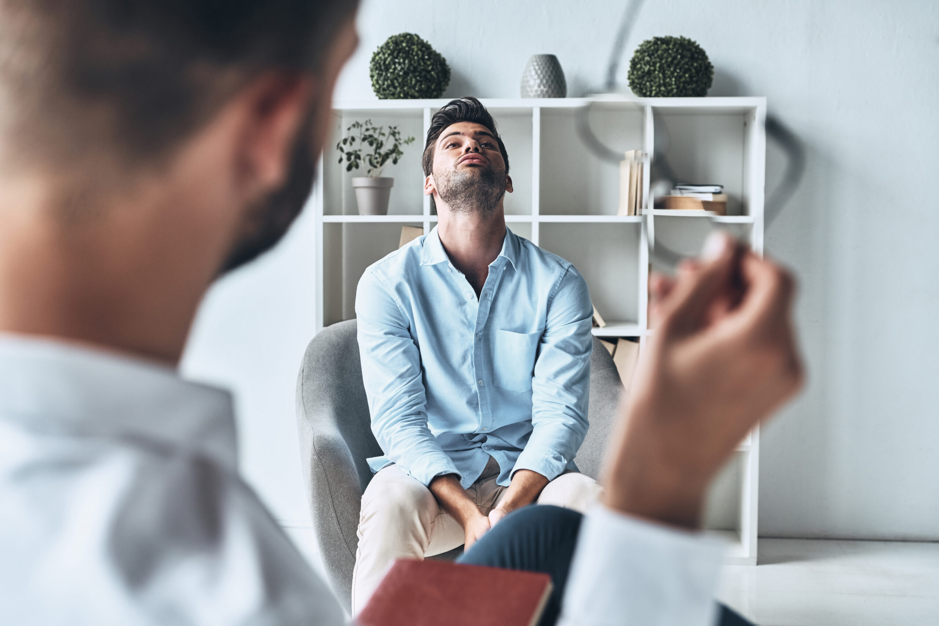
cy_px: 313
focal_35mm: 50
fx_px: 1304
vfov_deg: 27.0
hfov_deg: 39.6
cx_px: 470
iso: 400
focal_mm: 50
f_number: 3.5
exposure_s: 1/200
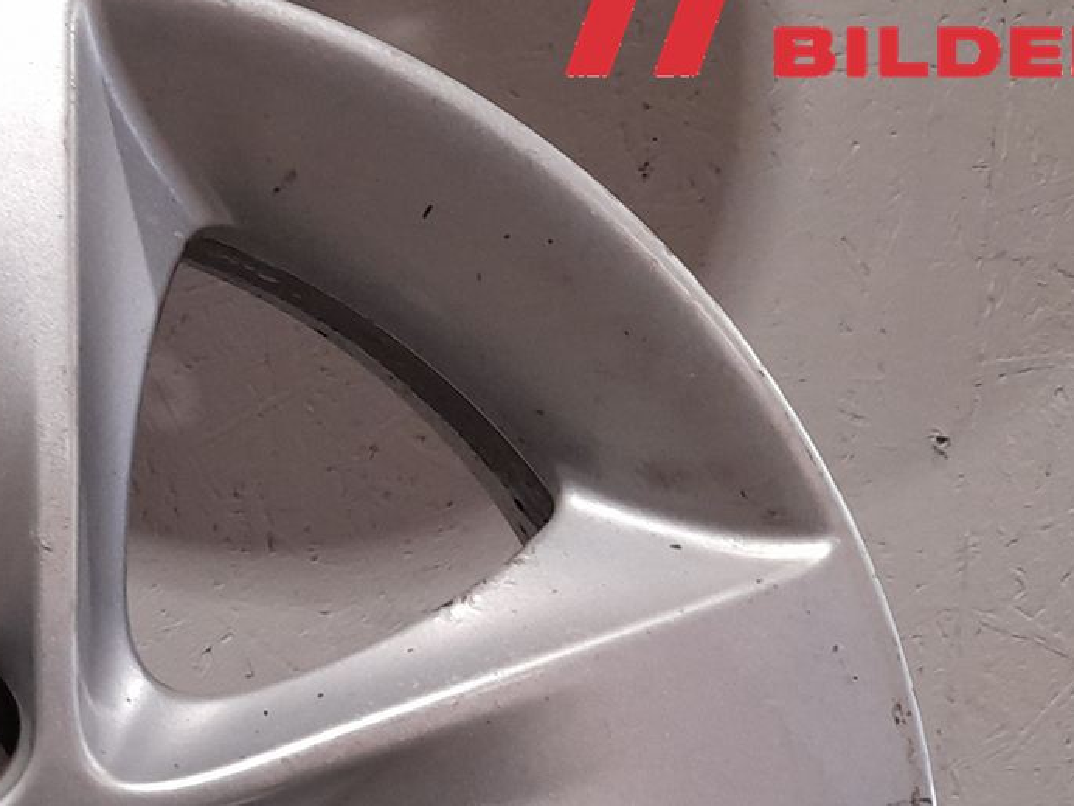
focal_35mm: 74
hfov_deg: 24.7
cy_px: 1006
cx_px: -71
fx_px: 2296
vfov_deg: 18.7
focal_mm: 4.6
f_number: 2
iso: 200
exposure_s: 1/50
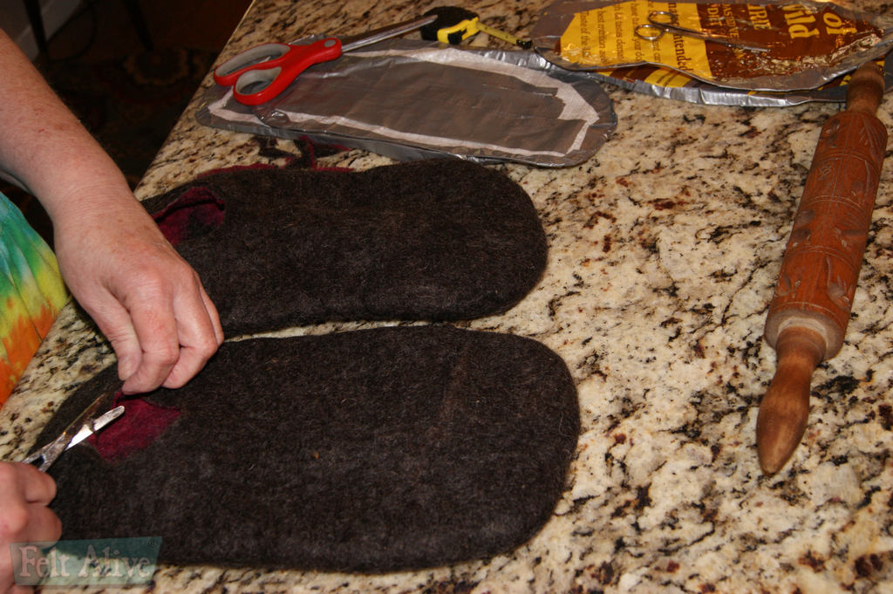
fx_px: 967
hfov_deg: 49.6
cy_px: 297
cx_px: 446
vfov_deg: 34.2
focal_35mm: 39
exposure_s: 1/60
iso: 400
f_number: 5.6
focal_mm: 26
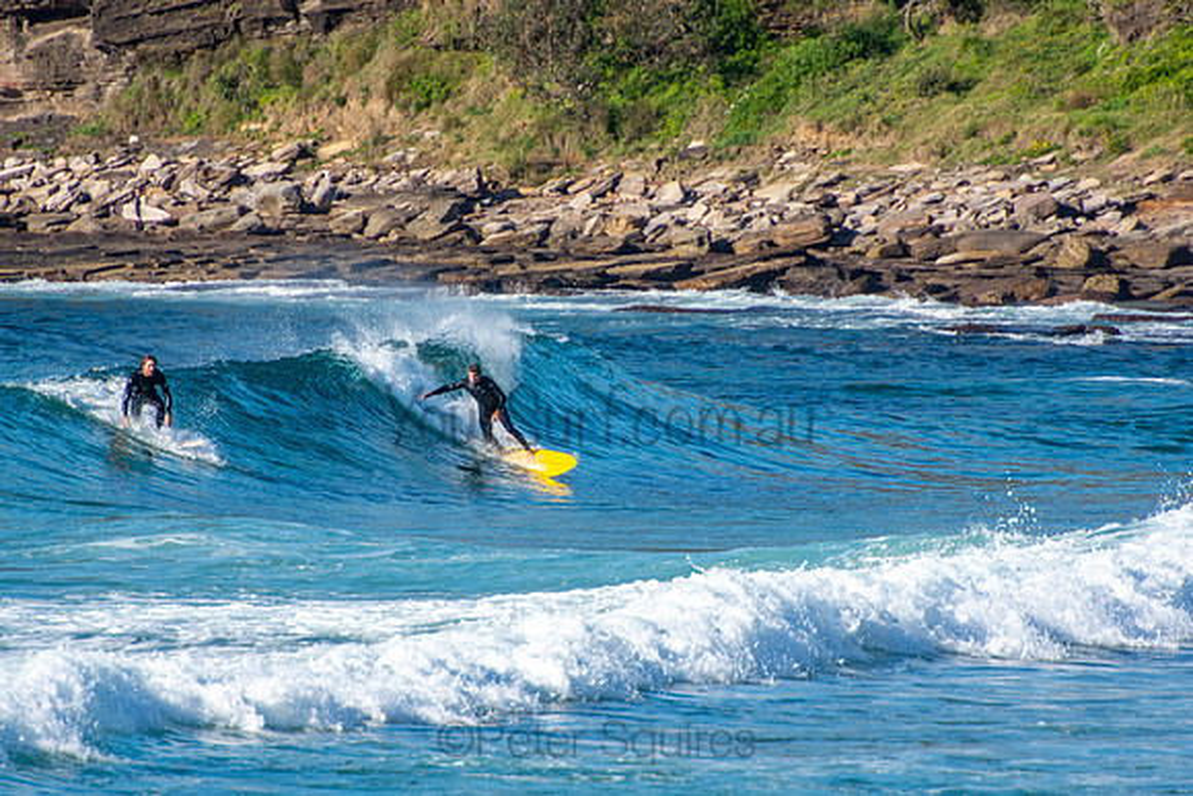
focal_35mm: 600
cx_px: 596
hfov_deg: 3.4
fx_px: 19887
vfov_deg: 2.3
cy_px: 398
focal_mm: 400
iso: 280
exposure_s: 1/1250
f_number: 5.6
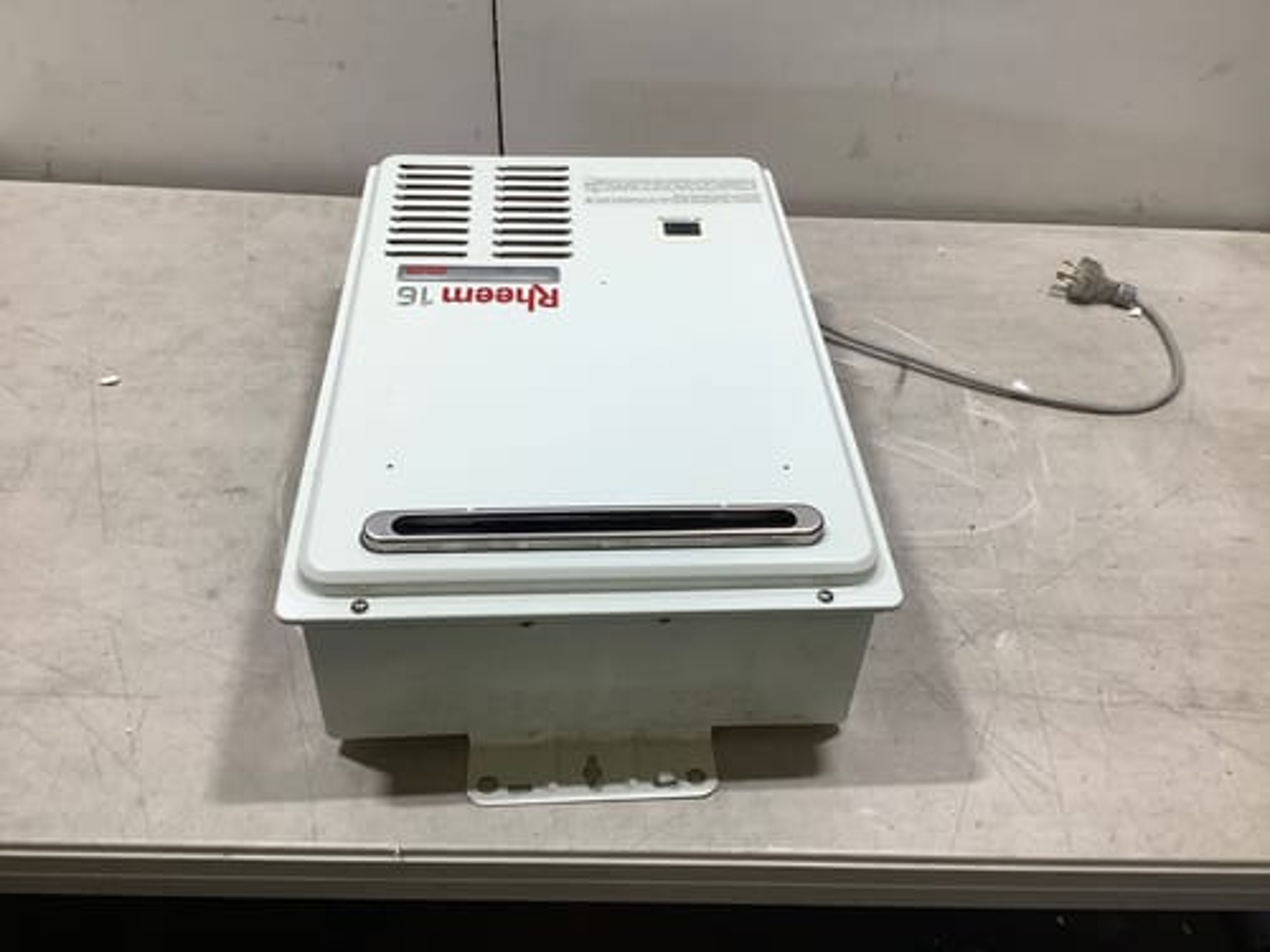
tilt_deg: -43.4
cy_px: 476
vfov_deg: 45.4
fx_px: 1137
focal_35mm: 31
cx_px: 635
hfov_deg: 58.4
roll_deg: +1.2
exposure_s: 1/100
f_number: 2.4
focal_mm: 3.3
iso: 50
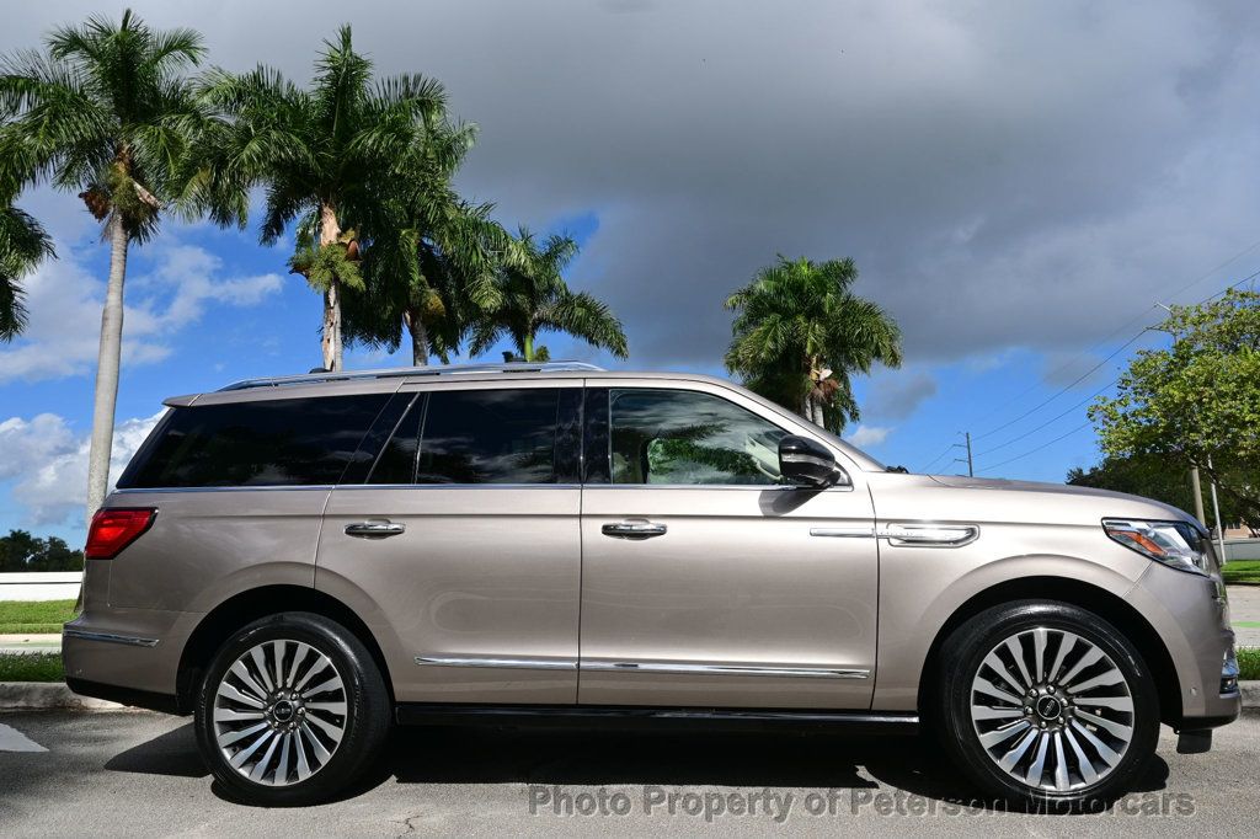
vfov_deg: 50.4
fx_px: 892
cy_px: 420
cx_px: 630
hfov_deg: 70.5
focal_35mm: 26
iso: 100
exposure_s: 1/320
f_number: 9
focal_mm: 17
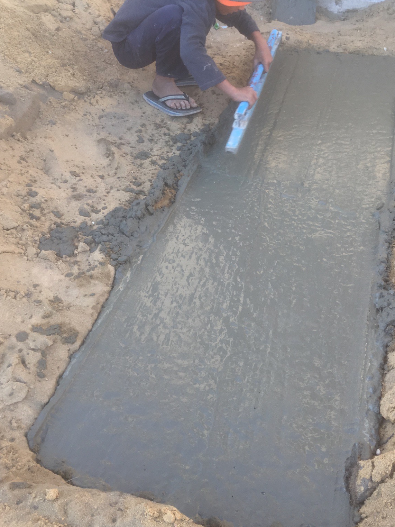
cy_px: 213
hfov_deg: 36.7
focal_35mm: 39
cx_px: 237
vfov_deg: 47.6
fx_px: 593
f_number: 2.2
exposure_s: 1/100
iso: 32
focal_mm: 4.15
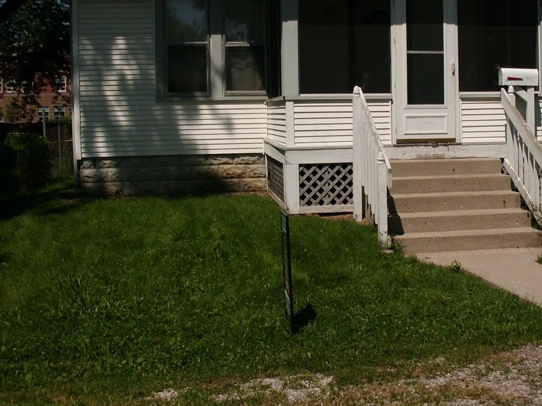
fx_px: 830
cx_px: 356
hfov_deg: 35.9
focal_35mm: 53
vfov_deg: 27.4
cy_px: 137
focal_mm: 6.3
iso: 64
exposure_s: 1/800
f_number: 7.3
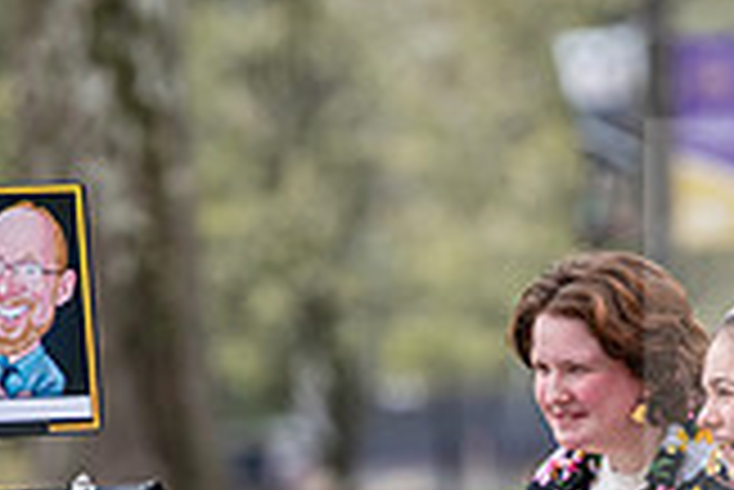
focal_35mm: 658
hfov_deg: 3.1
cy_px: 663
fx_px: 13428
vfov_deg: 2.1
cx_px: 509
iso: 160
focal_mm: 185
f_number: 3.5
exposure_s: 1/640
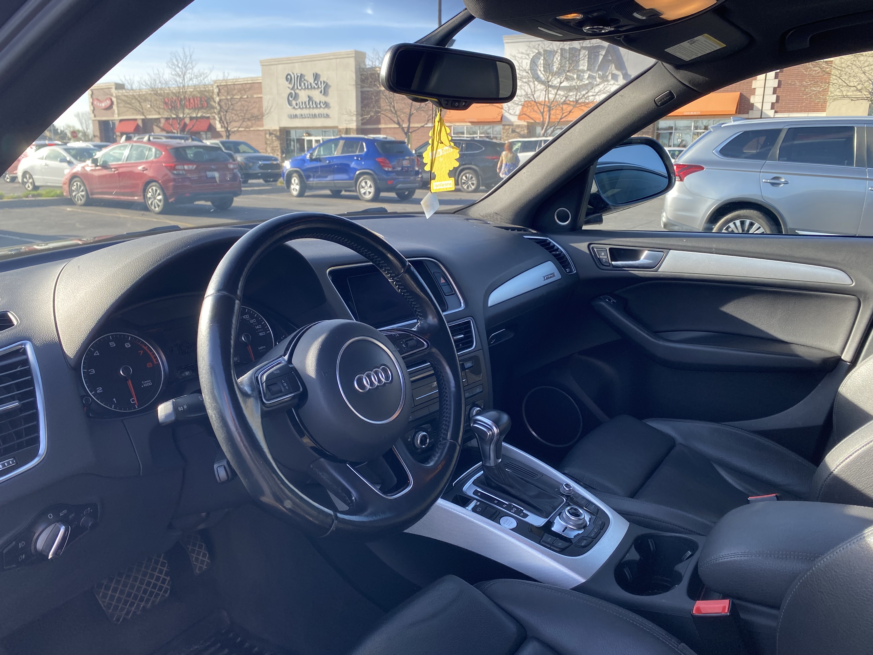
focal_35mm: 26
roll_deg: -1.1
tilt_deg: -14.6
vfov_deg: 53.1
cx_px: 436
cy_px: 328
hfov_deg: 67.3
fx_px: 656
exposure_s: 1/306
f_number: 1.8
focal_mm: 4.25
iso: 32
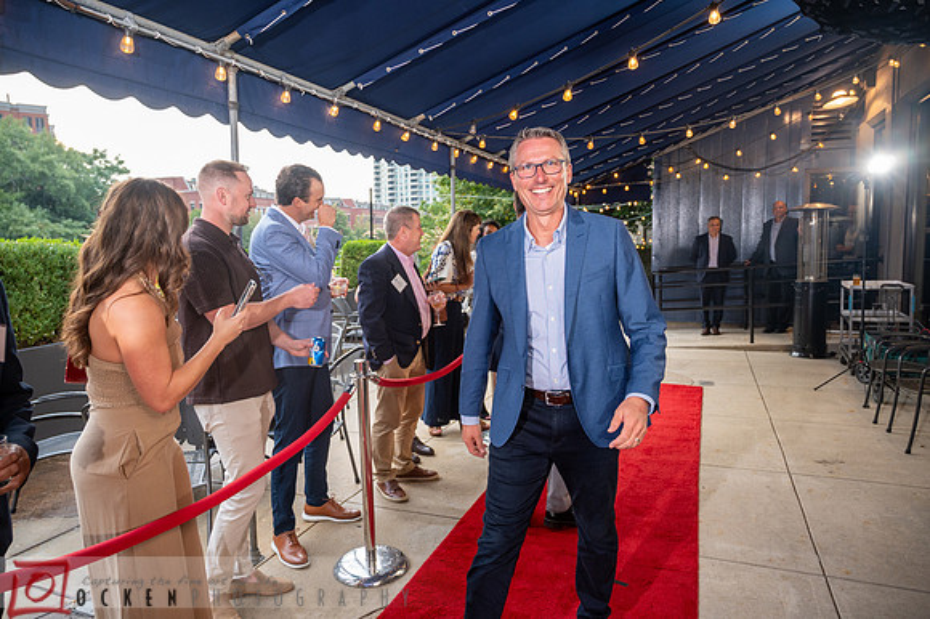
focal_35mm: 24
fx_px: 620
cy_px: 310
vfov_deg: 53.1
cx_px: 465
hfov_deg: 73.8
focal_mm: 24
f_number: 4
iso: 800
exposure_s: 1/125
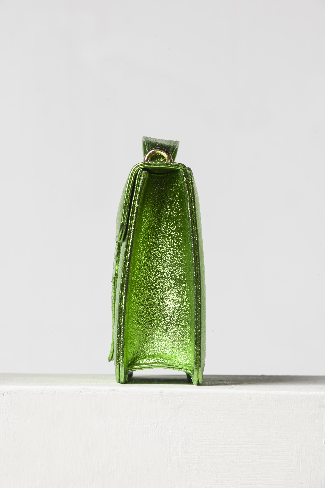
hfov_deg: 7.8
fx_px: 2370
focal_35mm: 175
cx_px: 162
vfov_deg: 11.7
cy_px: 244
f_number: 16
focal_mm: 175
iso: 100
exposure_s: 1/125
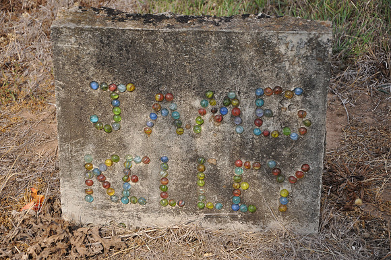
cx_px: 196
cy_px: 130
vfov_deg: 13.0
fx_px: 1139
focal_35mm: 105
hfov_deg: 19.5
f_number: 5.3
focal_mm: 70
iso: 400
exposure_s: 1/500
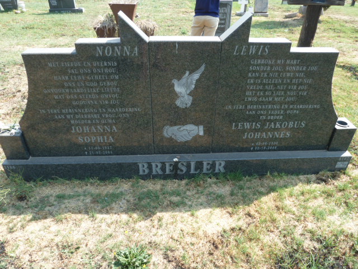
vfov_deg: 54.9
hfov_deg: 69.4
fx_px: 259
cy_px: 134
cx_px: 179
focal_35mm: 25
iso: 80
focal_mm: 4.1
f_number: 4
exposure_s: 1/125
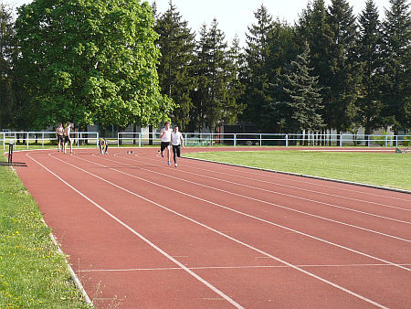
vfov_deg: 13.5
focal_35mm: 110
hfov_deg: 17.9
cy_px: 154
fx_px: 1307
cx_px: 206
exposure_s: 1/200
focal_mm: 13.9
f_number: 5.6
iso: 100
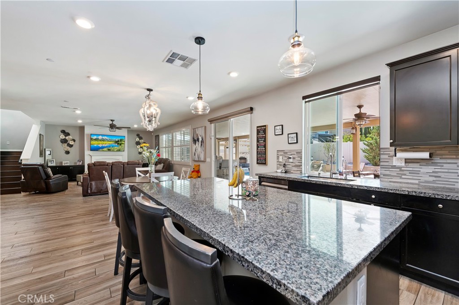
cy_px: 152
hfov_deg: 104.3
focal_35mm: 14
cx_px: 230
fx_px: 178
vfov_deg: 81.1
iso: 500
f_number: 10
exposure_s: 1/10
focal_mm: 14
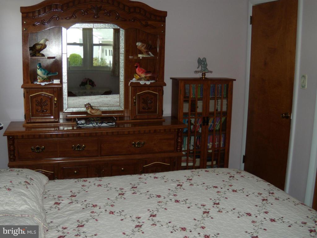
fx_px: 330
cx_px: 158
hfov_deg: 51.4
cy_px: 119
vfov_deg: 39.7
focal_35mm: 36
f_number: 3.6
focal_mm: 6.4
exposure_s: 1/30
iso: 100
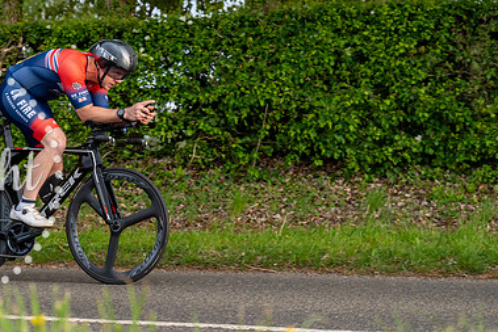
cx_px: 143
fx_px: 1481
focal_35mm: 107
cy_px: 110
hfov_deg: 19.0
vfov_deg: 12.8
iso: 1250
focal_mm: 70
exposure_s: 1/800
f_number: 4
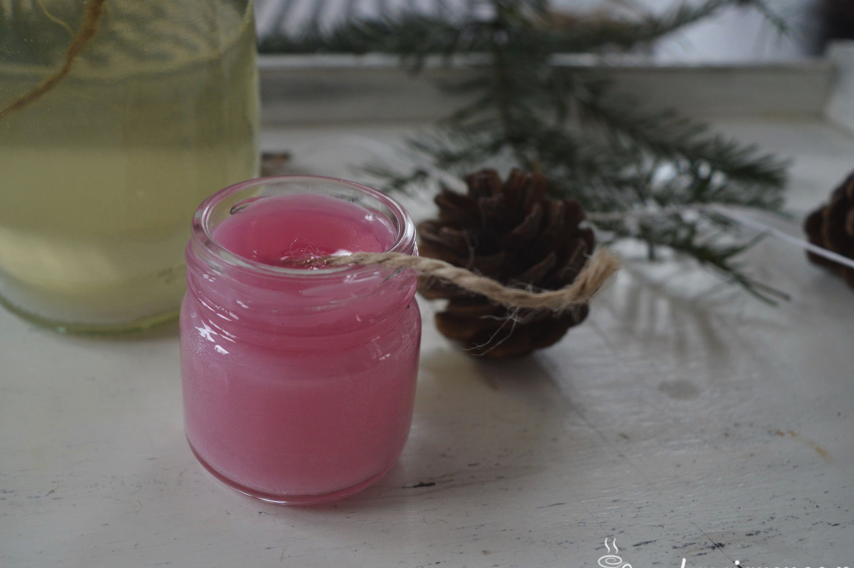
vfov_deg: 34.1
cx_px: 367
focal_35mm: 39
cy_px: 275
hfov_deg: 49.4
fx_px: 924
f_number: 5
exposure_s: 1/100
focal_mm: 22
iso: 400
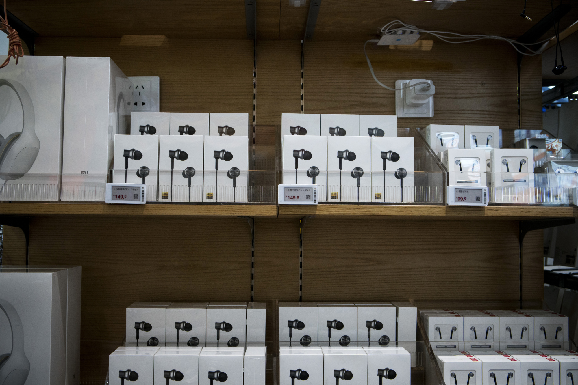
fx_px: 562
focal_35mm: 35
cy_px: 192
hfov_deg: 54.4
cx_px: 289
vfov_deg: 37.9
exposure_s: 1/125
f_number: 5.6
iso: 2500
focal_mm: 35
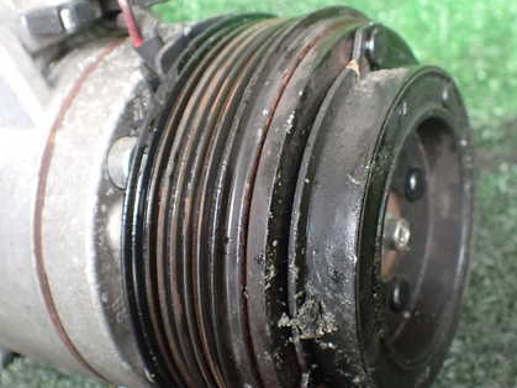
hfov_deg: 43.9
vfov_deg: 33.6
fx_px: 642
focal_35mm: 43
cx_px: 252
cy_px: 196
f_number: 2.3
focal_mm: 5.4
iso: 800
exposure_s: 1/40
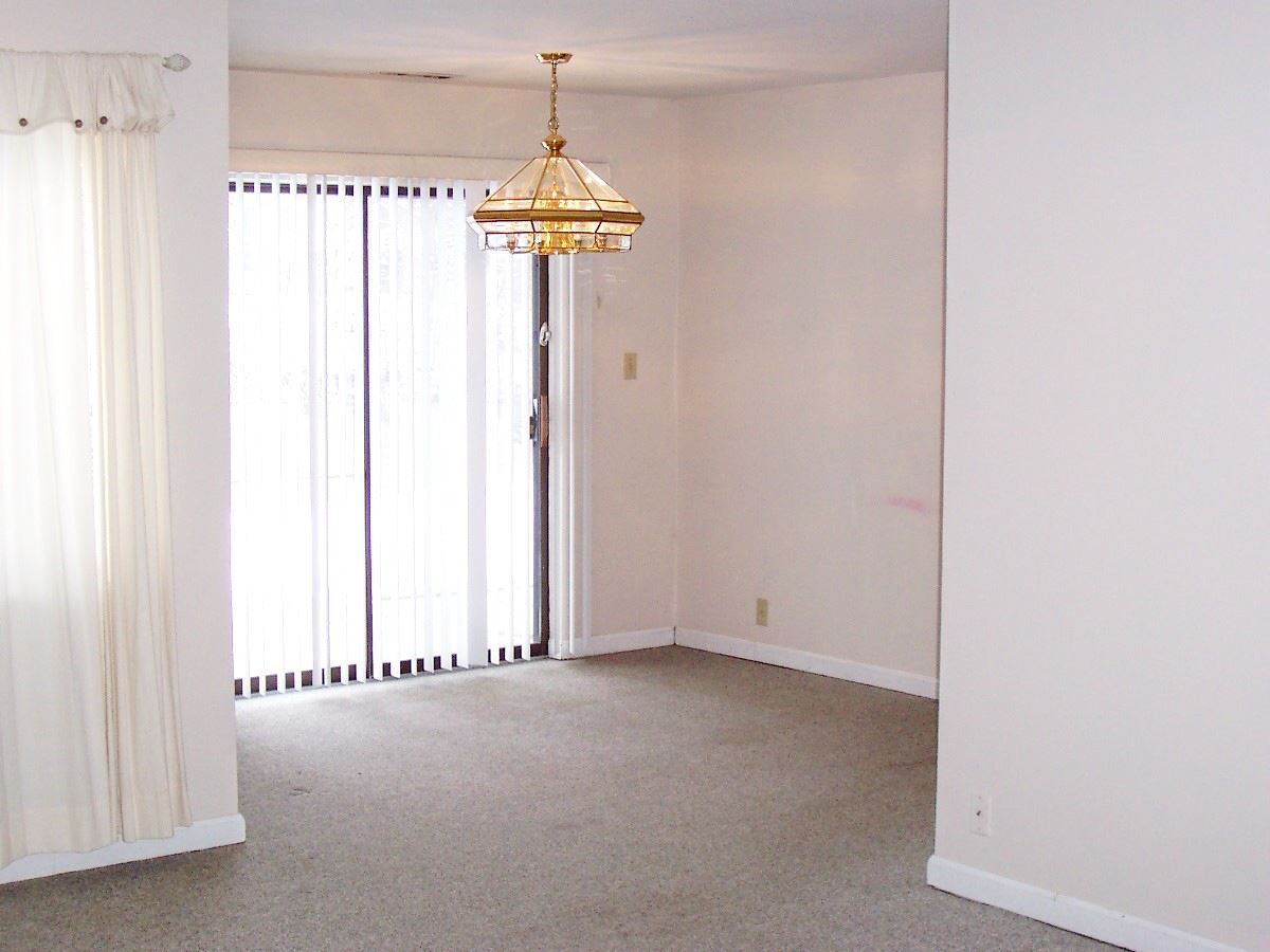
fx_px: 2091
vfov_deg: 25.7
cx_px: 635
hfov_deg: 33.8
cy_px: 476
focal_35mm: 57
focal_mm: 8.6
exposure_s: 1/60
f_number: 3.4
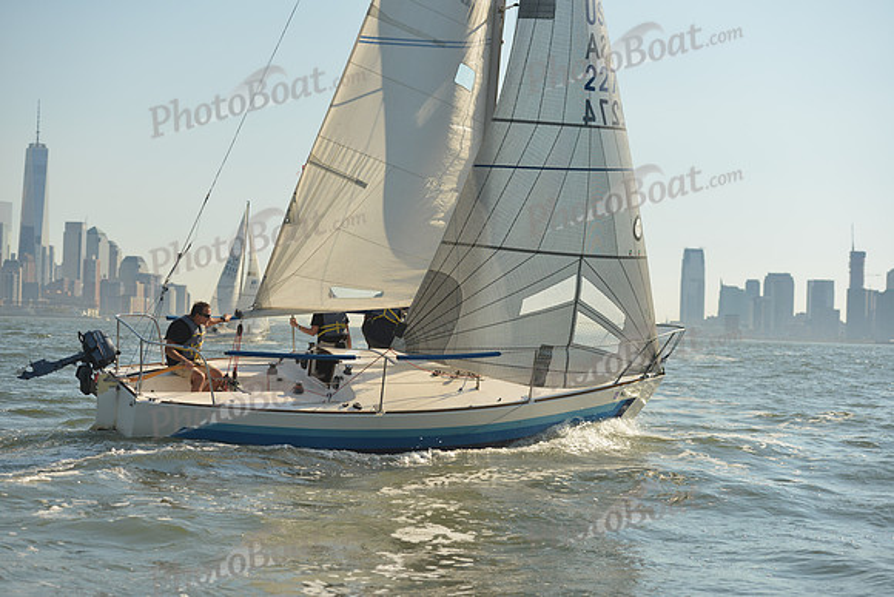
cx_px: 447
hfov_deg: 28.8
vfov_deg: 19.5
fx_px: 1739
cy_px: 298
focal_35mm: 70
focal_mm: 70
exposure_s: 1/1250
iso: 320
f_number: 5
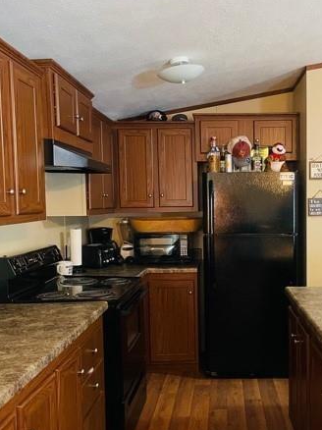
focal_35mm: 38
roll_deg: +1.3
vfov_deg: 49.0
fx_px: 472
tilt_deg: -3.5
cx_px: 234
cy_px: 231
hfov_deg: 37.0
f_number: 1.6
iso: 640
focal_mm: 5.1
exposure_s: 1/30
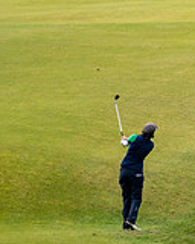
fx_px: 7366
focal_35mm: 1021
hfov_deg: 1.5
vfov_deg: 1.9
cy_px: -39
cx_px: 425
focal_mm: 300
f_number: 5
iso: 500
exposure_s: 1/2000
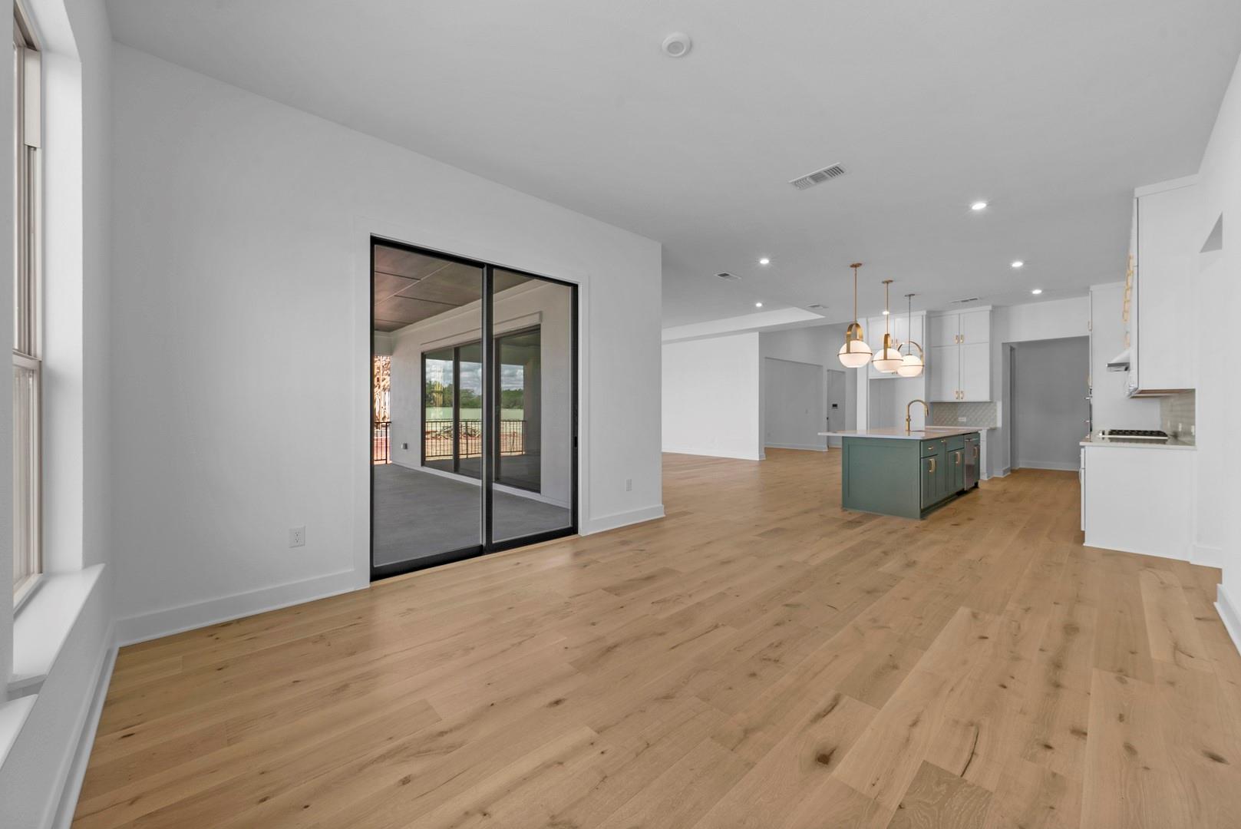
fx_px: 483
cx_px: 620
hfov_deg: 104.2
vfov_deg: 81.3
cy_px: 414
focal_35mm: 14
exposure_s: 1/6
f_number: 11
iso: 400
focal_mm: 14
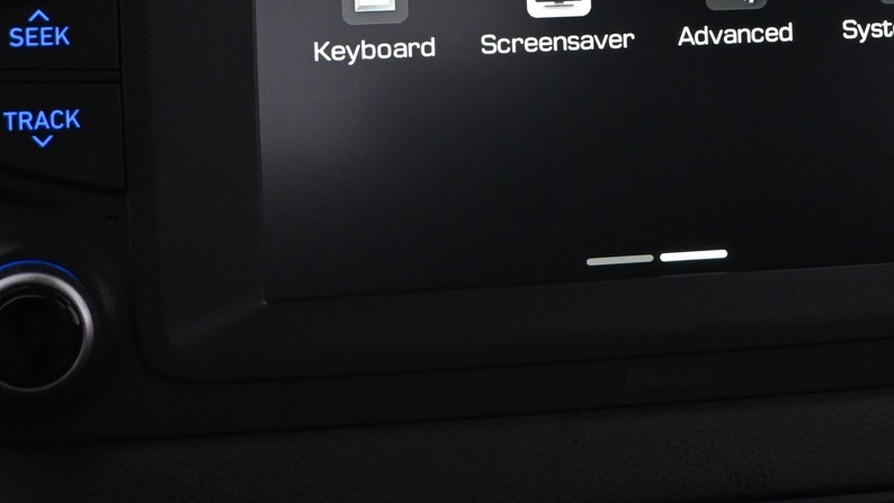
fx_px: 2584
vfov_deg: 11.0
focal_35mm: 109
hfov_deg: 19.6
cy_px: -12
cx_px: 604
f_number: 5
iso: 3200
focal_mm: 34
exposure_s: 1/80
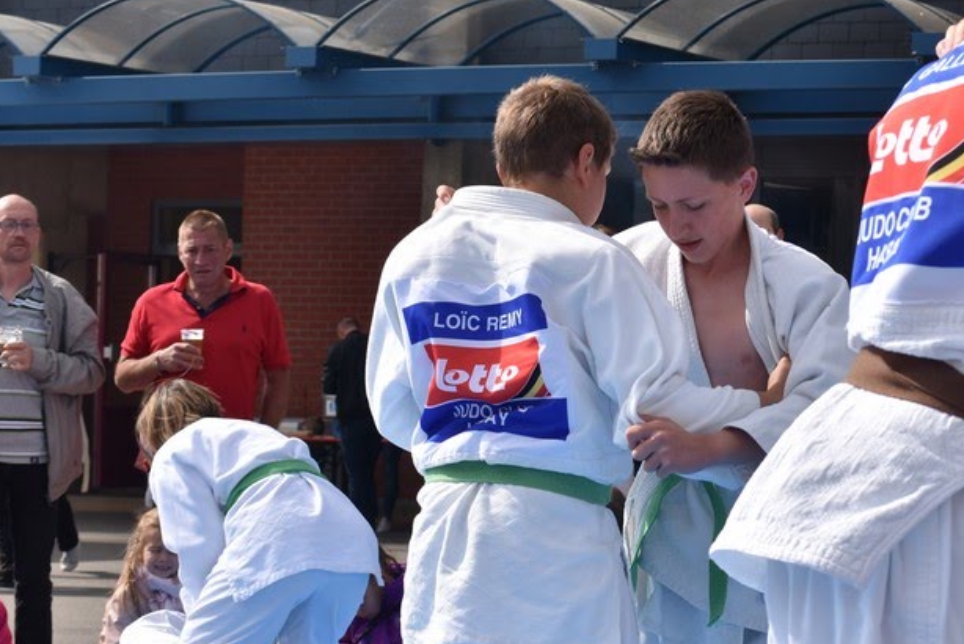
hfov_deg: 16.3
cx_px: 730
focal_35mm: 125
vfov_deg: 11.0
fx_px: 3349
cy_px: 456
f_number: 8
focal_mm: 50
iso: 100
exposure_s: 1/500
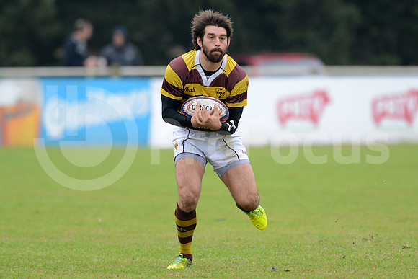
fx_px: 4878
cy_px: 140
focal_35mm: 420
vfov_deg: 3.3
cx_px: 209
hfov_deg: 4.9
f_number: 4
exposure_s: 1/800
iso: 800
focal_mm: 420
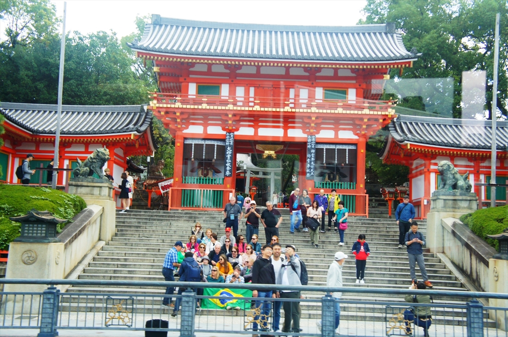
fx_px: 613
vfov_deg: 30.7
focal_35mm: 44
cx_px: 254
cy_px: 168
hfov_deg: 45.0
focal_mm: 29
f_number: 4
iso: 500
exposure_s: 1/250
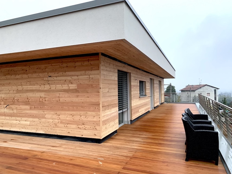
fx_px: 174
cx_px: 116
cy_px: 87
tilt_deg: +1.0
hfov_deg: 67.3
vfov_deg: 53.1
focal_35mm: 26
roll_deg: +1.9
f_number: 1.8
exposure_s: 1/60
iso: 250
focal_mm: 4.25
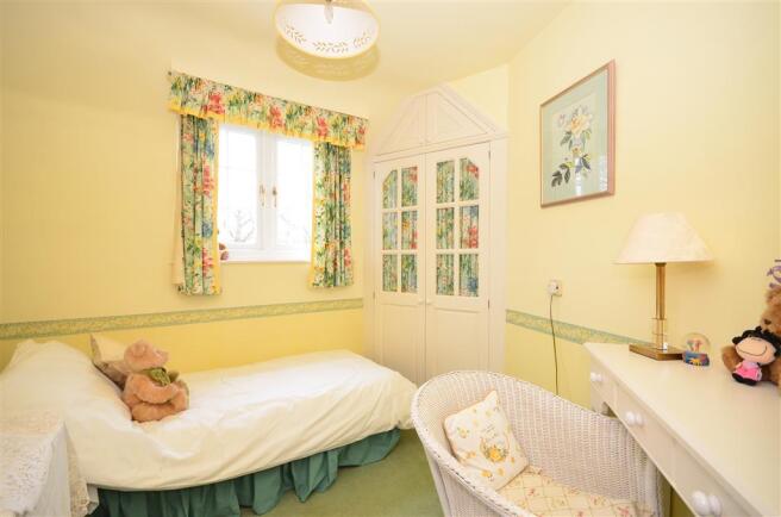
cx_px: 390
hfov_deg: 100.5
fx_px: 325
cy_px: 258
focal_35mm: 15
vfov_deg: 77.0
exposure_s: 1/25
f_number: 6.3
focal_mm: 10
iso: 640
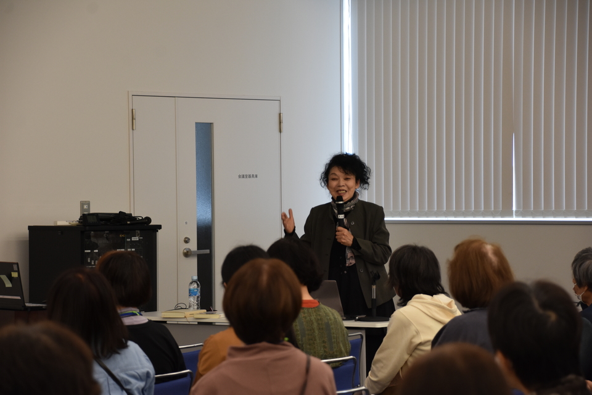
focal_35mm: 128
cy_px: 198
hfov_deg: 16.1
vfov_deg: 10.8
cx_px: 296
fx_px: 2097
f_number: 5.6
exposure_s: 1/125
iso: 800
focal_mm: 85
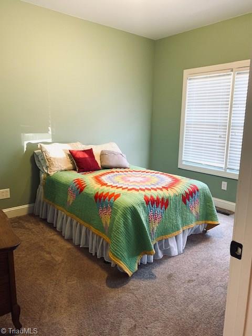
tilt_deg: -9.8
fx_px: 252
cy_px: 168
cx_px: 126
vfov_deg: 67.3
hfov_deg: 53.1
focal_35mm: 26
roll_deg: -0.5
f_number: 1.8
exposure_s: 1/30
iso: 500
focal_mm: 4.25
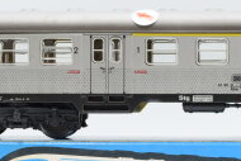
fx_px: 1109
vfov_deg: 8.3
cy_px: 107
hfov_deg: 12.3
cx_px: 237
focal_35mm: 166
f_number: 8
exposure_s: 1/125
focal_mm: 35
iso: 320
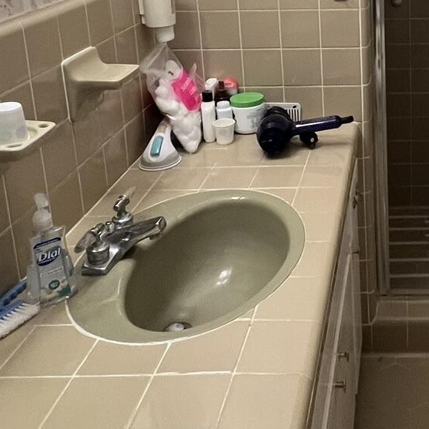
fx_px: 589
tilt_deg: -11.8
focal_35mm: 42
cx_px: 408
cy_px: 27
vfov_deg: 36.9
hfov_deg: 36.8
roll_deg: +0.8
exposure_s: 1/60
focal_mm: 1.57
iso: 320
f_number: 1.8
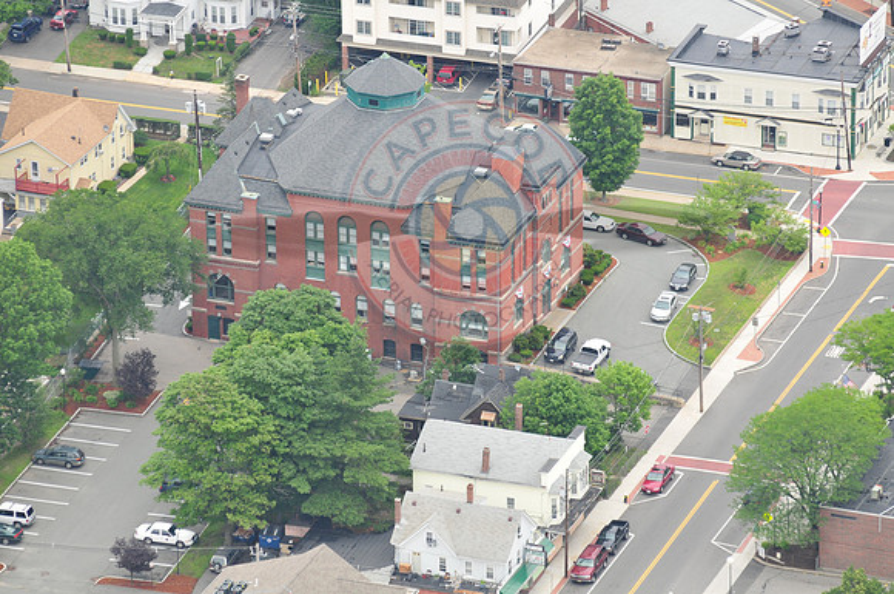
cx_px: 447
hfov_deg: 7.4
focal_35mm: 278
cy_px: 297
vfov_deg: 4.9
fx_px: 6882
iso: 400
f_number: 4.5
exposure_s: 1/1000
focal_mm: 185
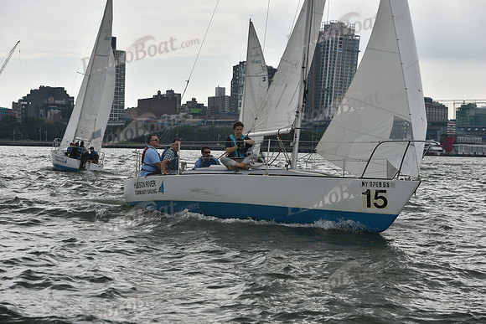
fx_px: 945
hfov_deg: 28.8
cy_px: 162
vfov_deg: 19.5
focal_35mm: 70
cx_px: 243
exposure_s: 1/1250
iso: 320
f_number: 7.1
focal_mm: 70
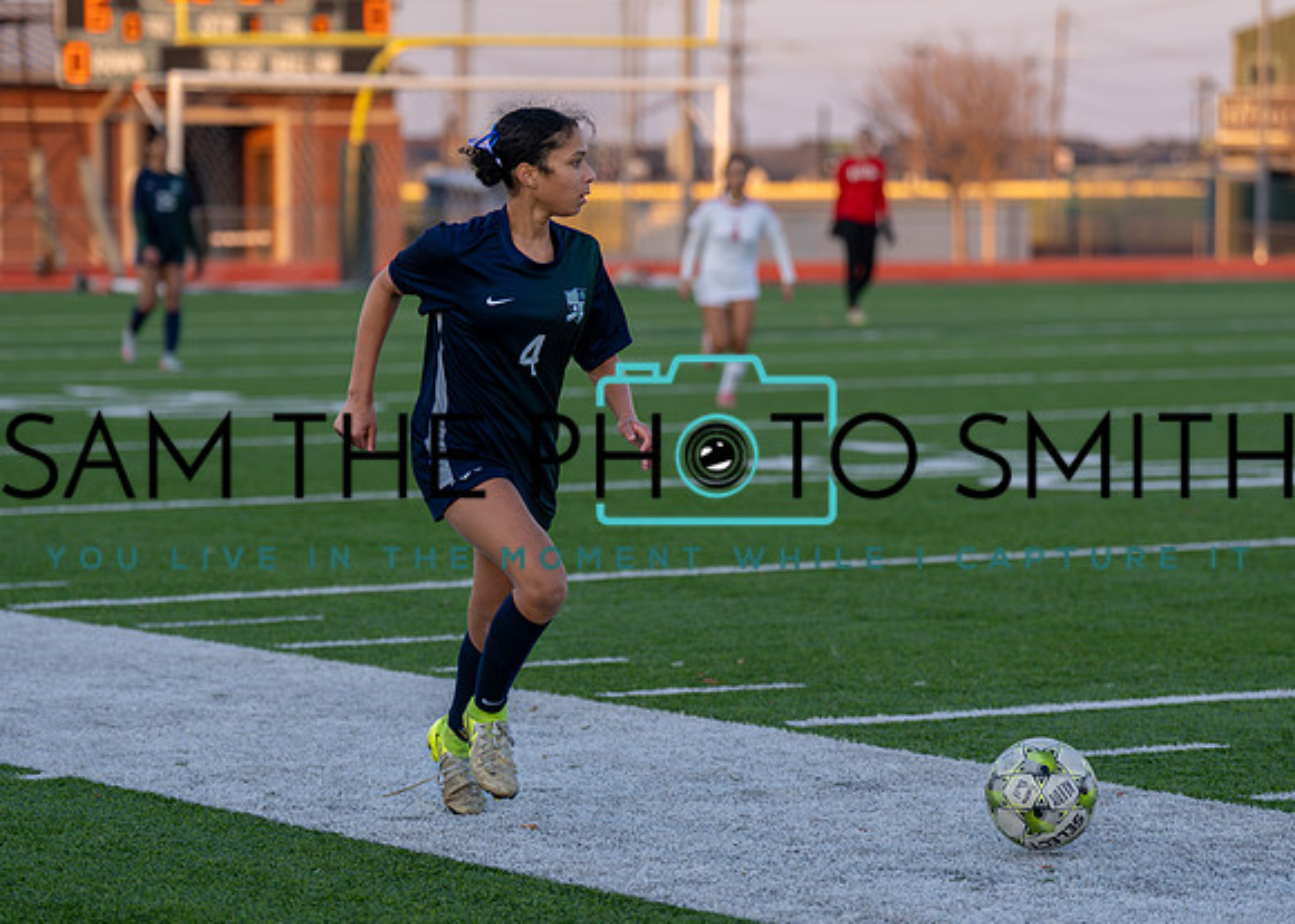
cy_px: 507
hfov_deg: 13.6
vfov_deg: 9.7
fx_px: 5423
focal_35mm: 147
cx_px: 596
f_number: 2.8
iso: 400
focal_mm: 111
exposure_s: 1/1600
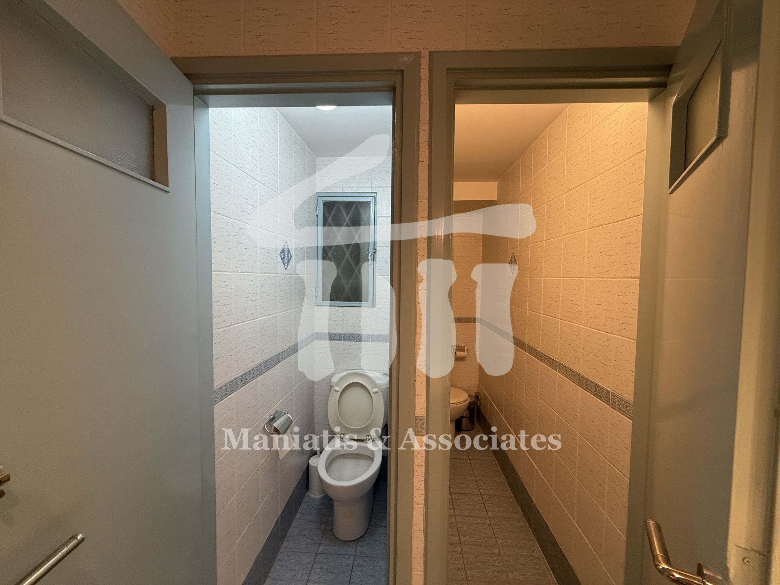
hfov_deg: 102.1
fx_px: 315
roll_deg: -0.5
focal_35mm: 14
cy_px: 292
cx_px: 390
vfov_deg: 85.7
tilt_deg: -1.5
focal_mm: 2.22
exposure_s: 1/100
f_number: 2.2
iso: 320
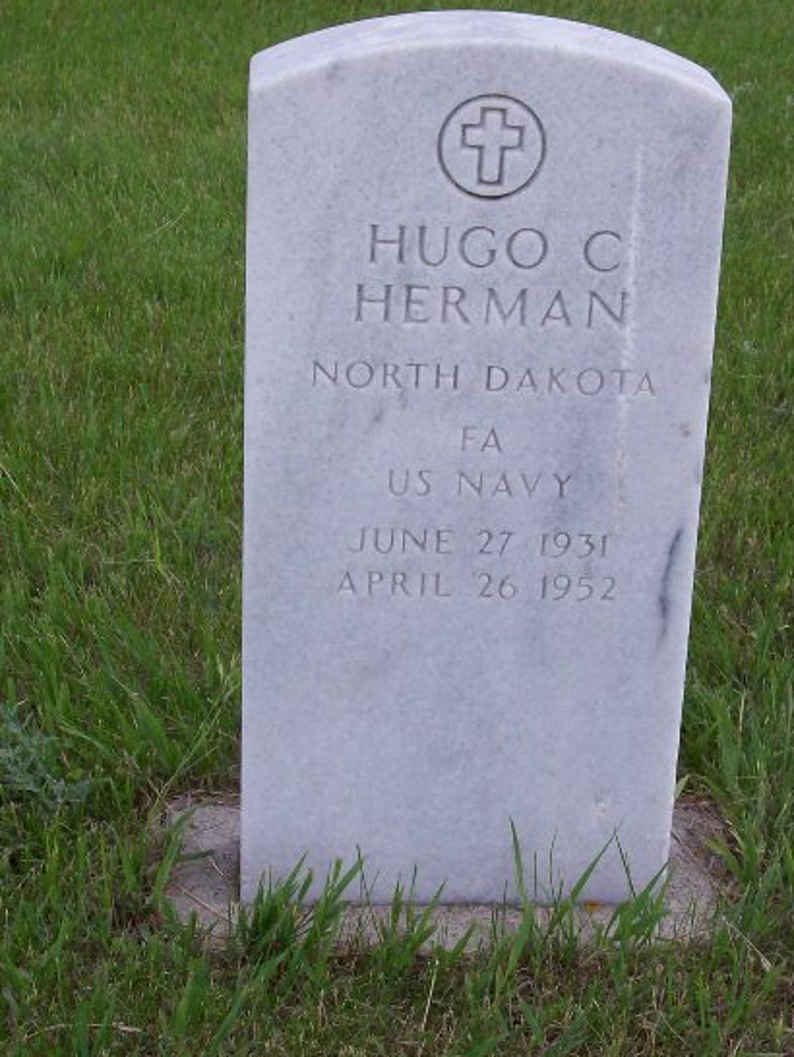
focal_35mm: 82
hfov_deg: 18.0
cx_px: 488
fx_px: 2506
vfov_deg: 23.8
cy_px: 507
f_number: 6
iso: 80
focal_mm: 9.4
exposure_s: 1/452
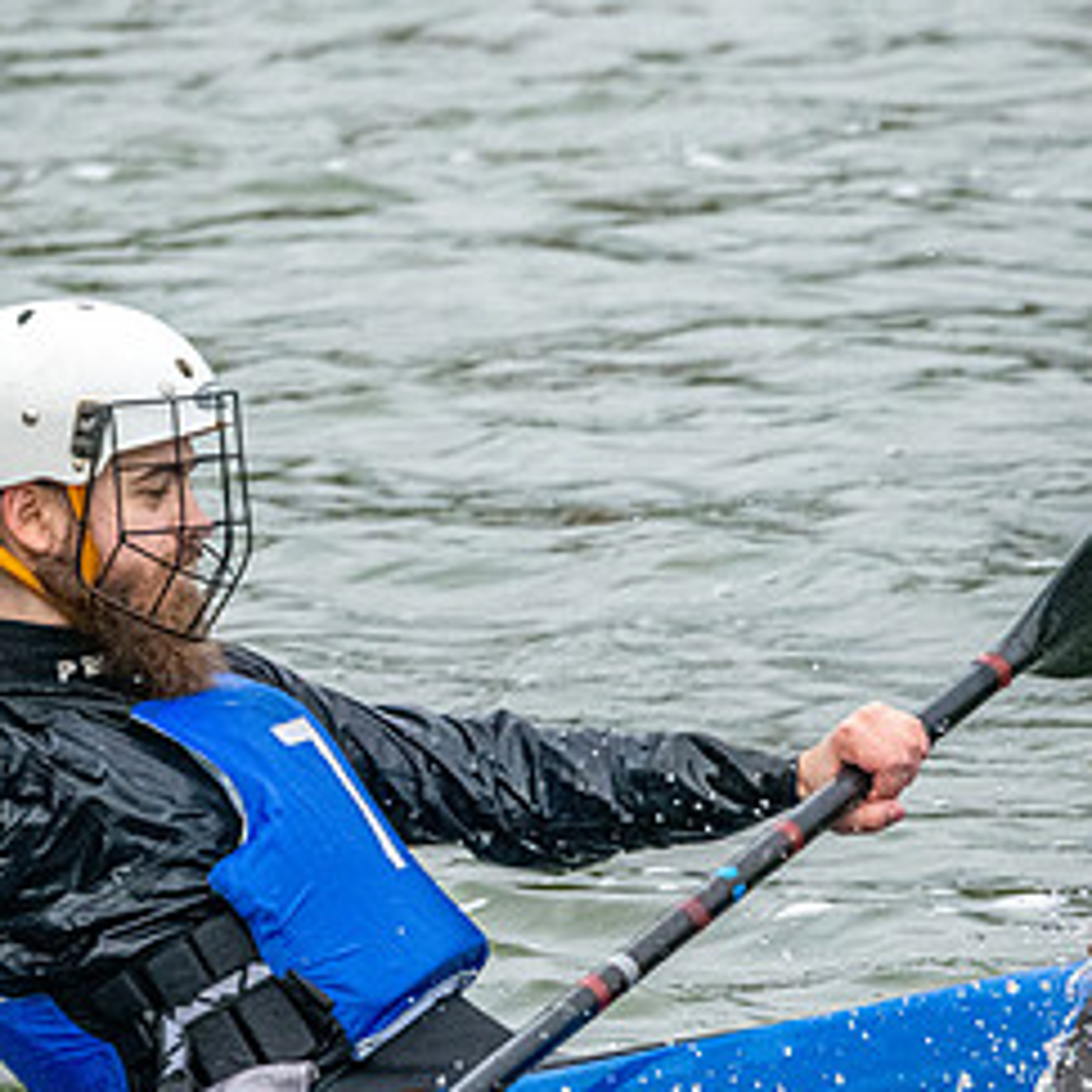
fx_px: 39331
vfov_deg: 1.6
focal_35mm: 1102
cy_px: 598
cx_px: 205
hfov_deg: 1.6
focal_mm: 400
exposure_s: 1/2000
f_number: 9
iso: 3200
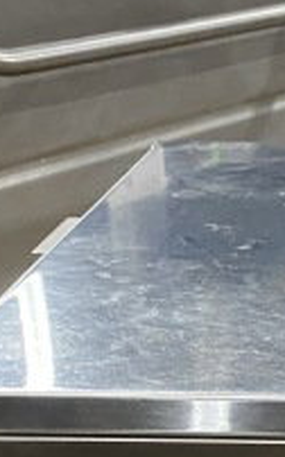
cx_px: 493
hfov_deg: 11.1
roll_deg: +1.0
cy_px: 696
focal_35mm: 111
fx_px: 1381
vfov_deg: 16.9
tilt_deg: -31.9
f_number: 1.8
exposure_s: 1/60
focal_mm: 4.25
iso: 400
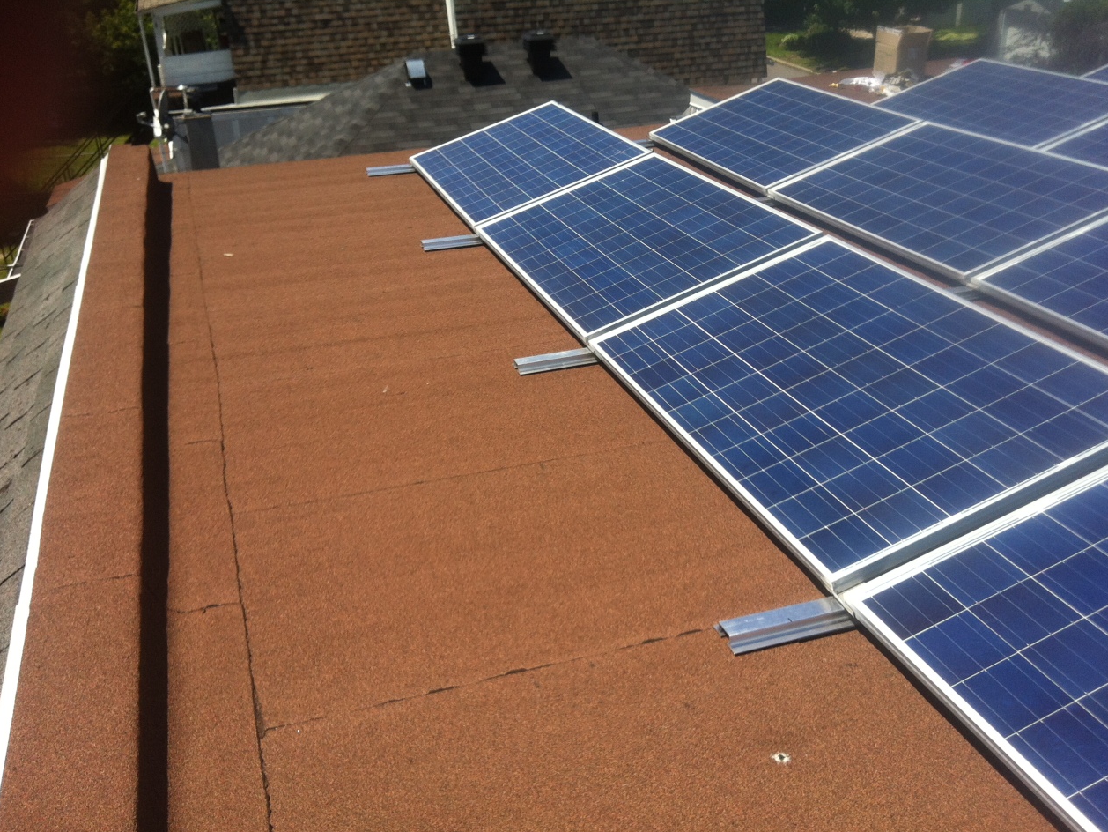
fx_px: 1153
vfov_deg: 39.7
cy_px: 424
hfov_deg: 51.3
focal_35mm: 36
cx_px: 555
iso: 80
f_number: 2.8
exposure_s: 1/1160
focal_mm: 3.85
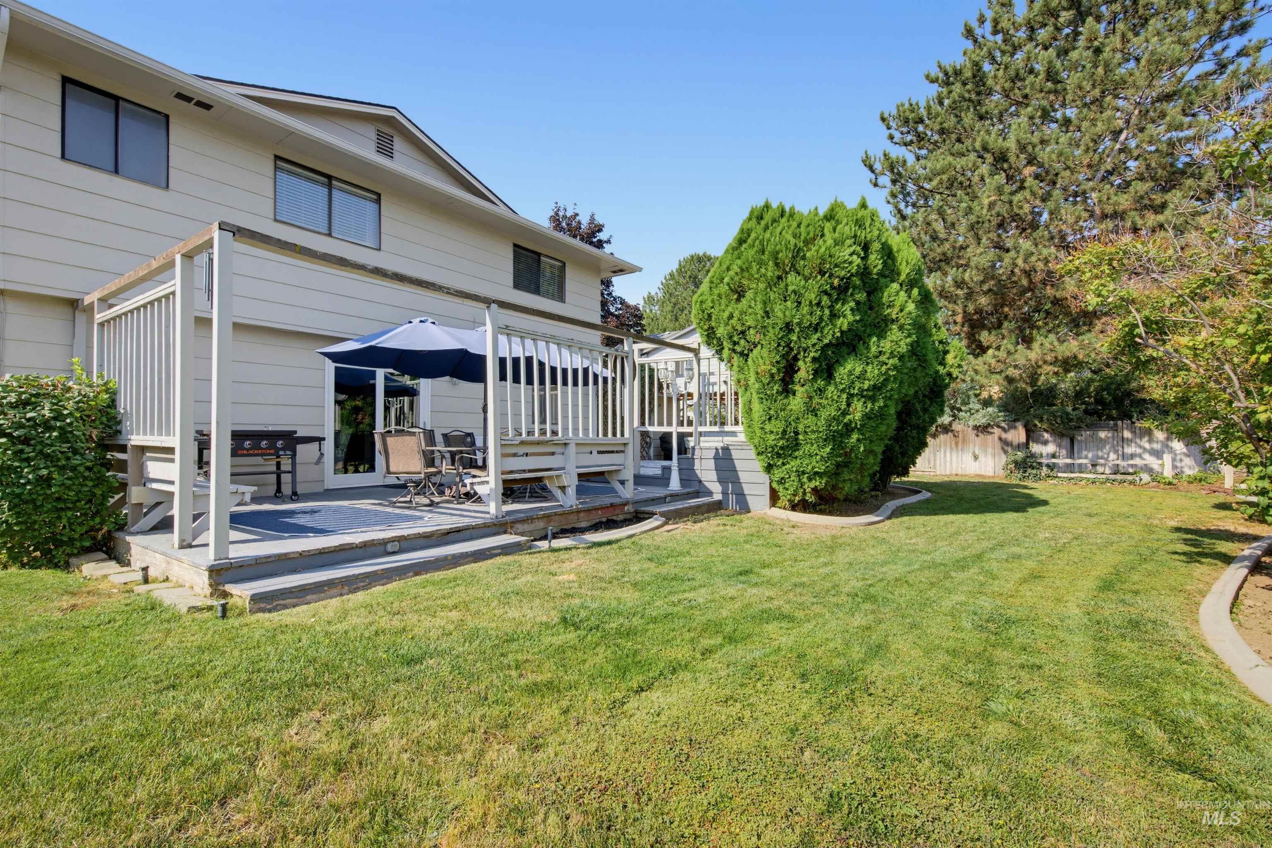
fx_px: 565
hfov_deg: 96.7
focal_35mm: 16
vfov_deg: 73.7
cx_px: 636
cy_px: 424
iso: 200
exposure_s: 1/25
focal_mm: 16
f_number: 11
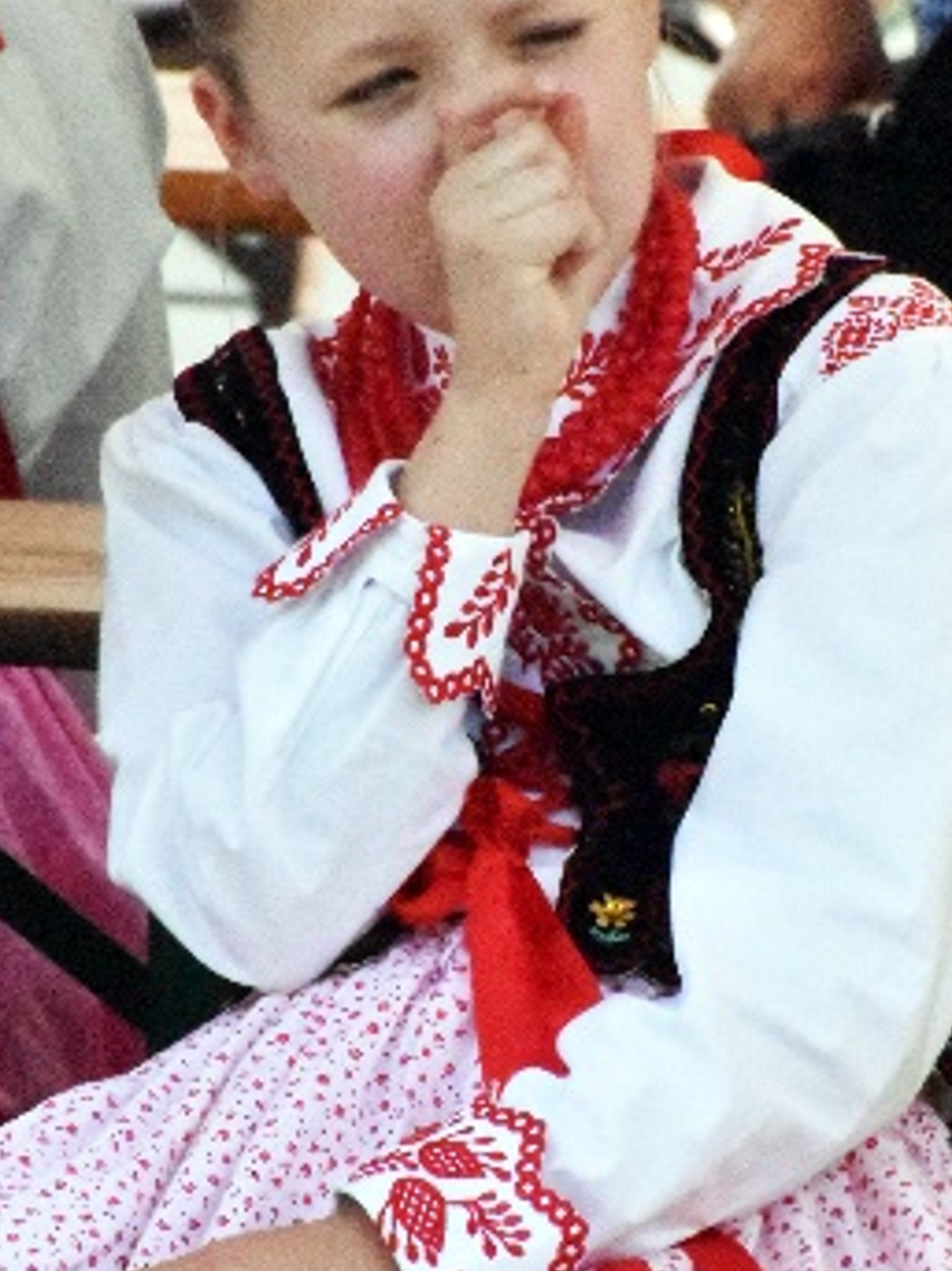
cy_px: 745
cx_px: 765
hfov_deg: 1.5
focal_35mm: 1010
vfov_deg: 2.0
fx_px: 37059
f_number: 14
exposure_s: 1/4000
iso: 25600
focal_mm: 300
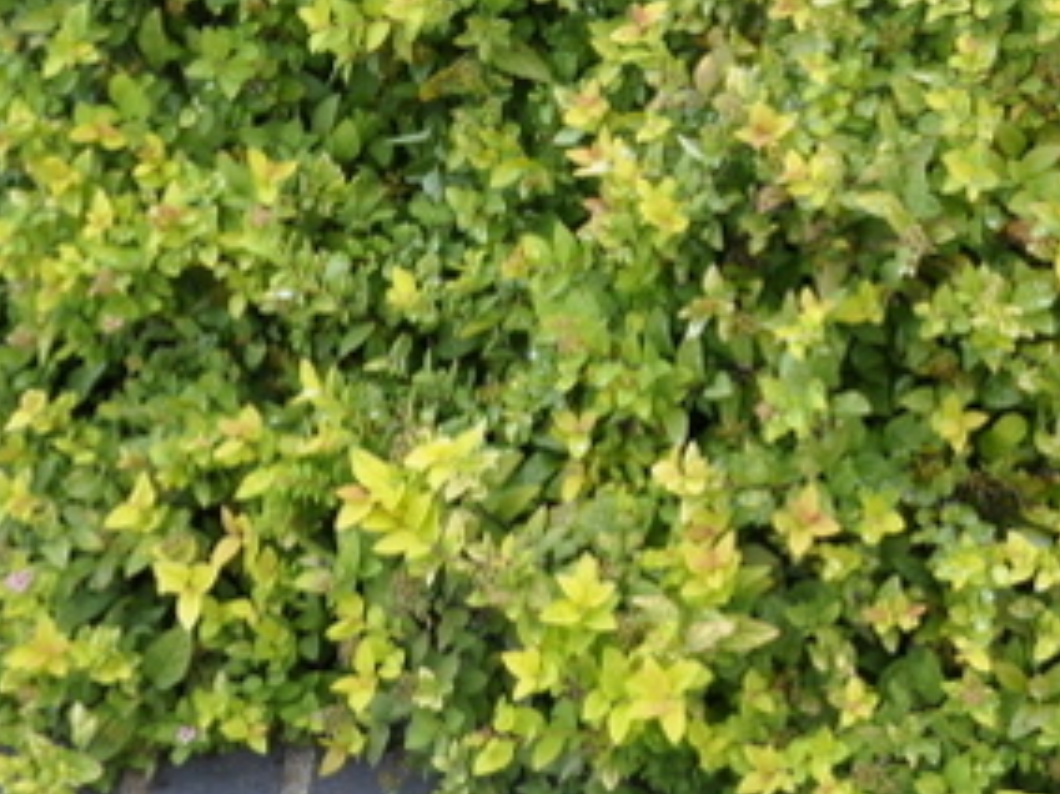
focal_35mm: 114
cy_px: -90
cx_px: 1184
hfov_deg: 16.7
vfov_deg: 12.7
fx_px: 3489
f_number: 9
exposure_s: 1/80
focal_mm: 28
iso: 200
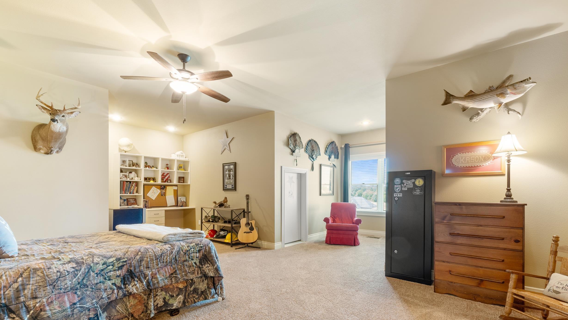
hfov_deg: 99.4
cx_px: 285
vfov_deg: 66.7
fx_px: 241
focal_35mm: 16
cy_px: 186
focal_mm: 10
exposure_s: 2.5
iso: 200
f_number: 9
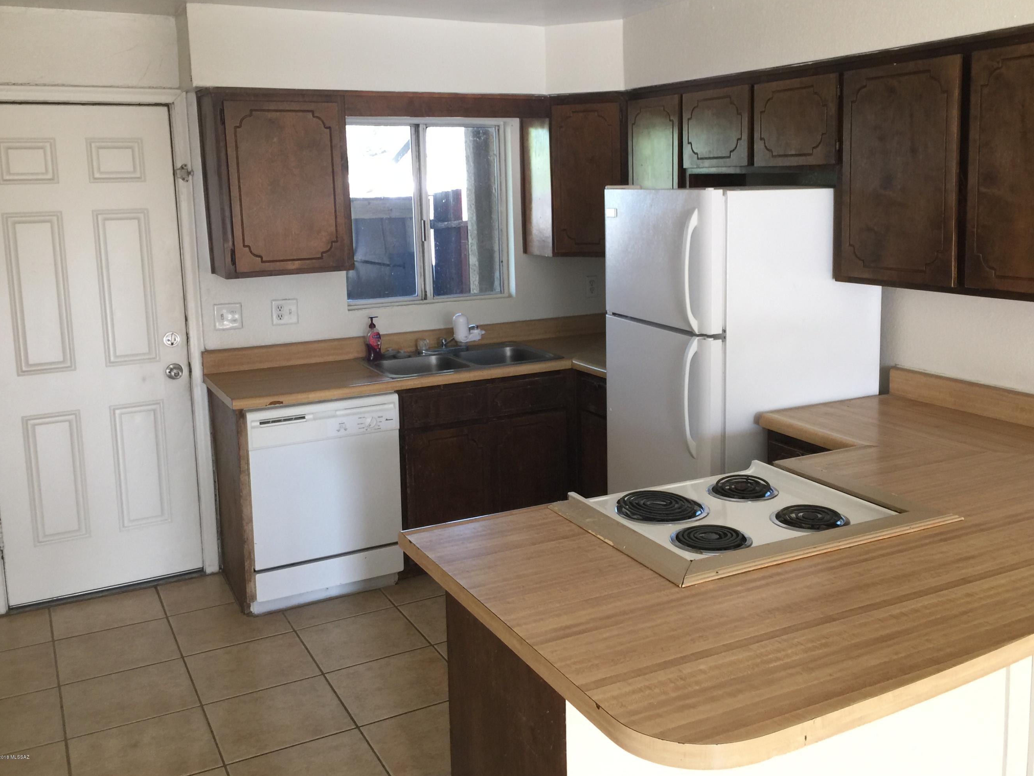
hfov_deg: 55.2
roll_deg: -1.0
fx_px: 986
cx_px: 581
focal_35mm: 33
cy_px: 343
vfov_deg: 42.9
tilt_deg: -9.6
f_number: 2.2
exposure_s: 1/30
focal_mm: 4.15
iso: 32
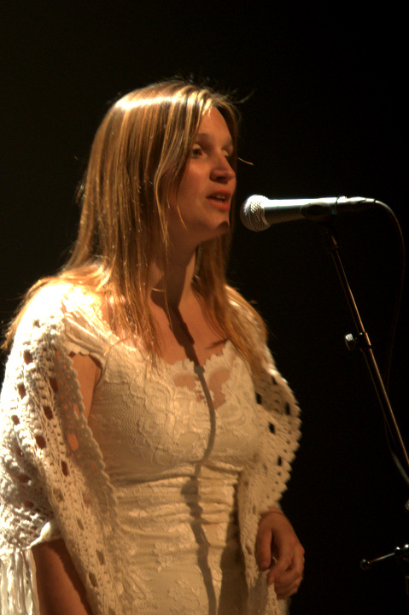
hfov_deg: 4.6
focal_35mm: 300
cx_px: 204
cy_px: 308
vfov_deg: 6.9
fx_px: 5119
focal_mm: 200
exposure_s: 1/25
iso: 800
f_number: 2.8
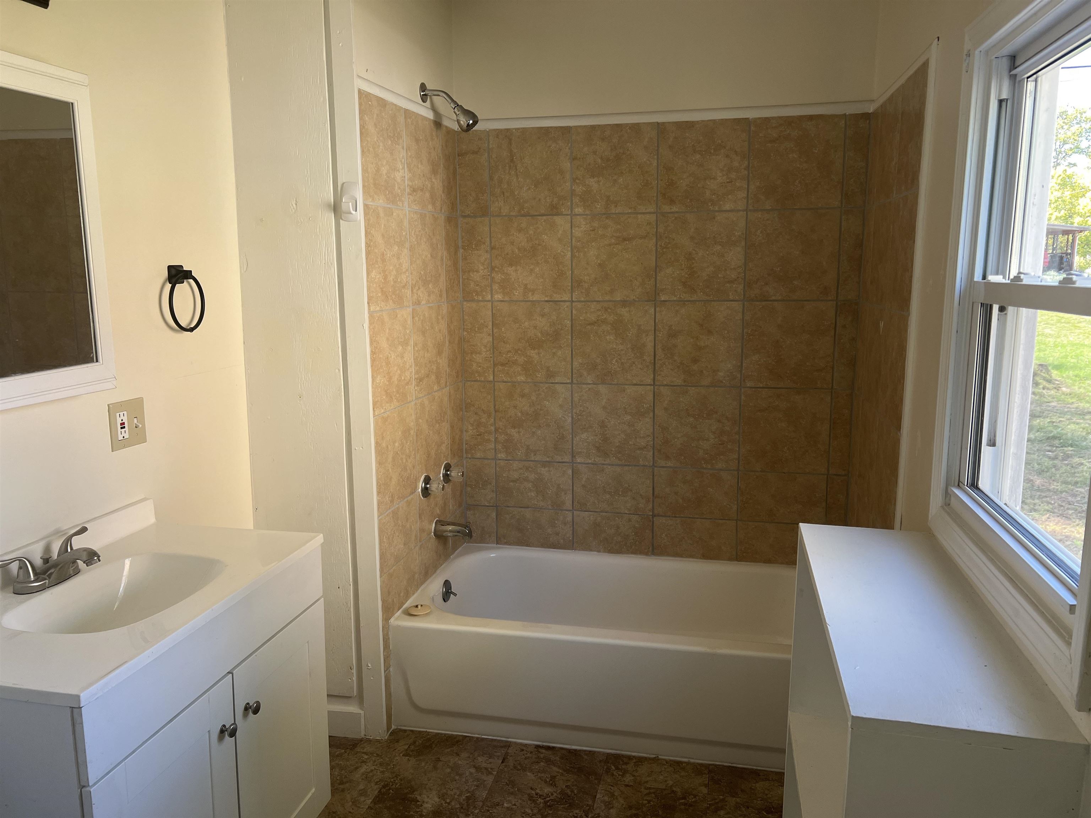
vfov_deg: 53.1
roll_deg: -0.3
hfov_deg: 67.3
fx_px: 819
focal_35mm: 26
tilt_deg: -11.0
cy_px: 409
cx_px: 546
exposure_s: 1/121
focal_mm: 5.7
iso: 100
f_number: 1.5
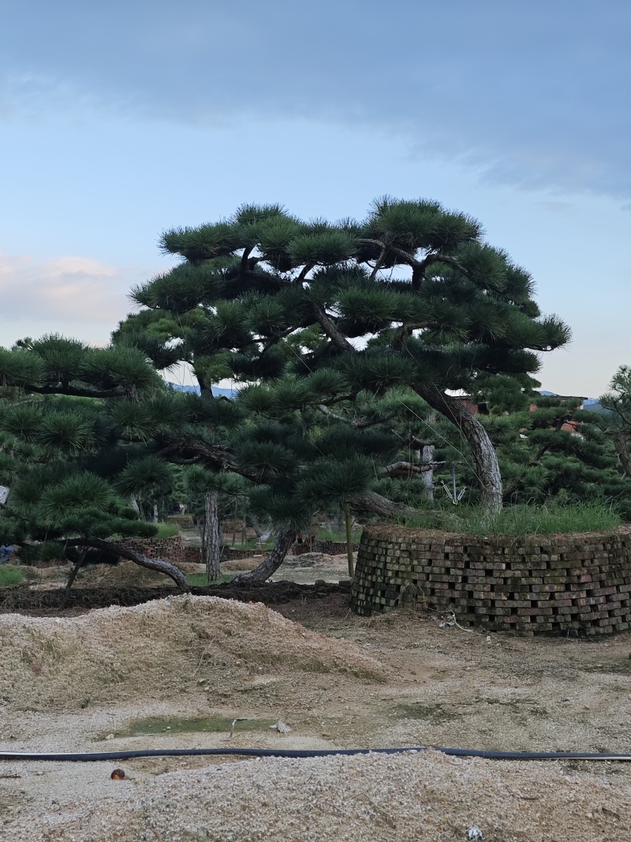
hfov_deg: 32.9
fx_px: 1070
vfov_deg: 43.0
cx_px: 316
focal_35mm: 44
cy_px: 421
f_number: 1.6
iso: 50
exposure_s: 1/455
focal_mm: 6.55
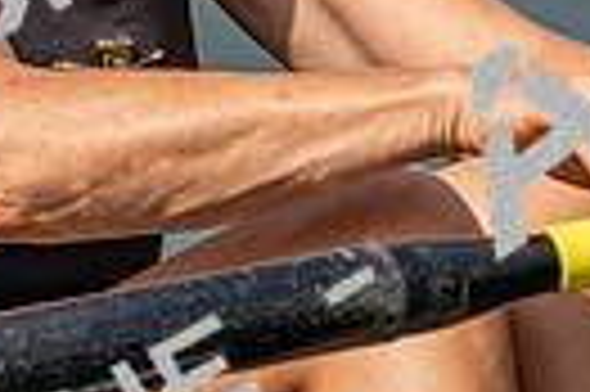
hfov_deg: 1.6
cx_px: 86
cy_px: -169
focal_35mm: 1290
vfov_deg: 1.1
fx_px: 21115
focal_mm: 291
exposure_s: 1/1600
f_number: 5.6
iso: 200
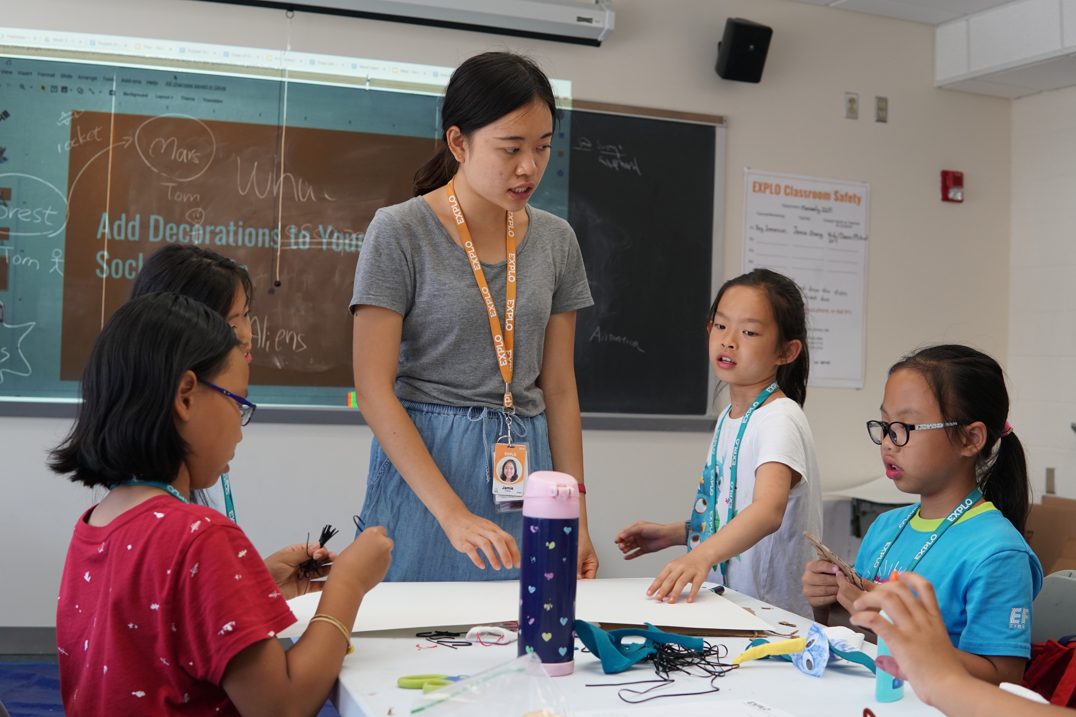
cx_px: 538
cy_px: 358
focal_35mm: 45
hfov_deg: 43.6
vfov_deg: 29.9
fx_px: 1345
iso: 500
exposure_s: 1/160
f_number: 4
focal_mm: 30
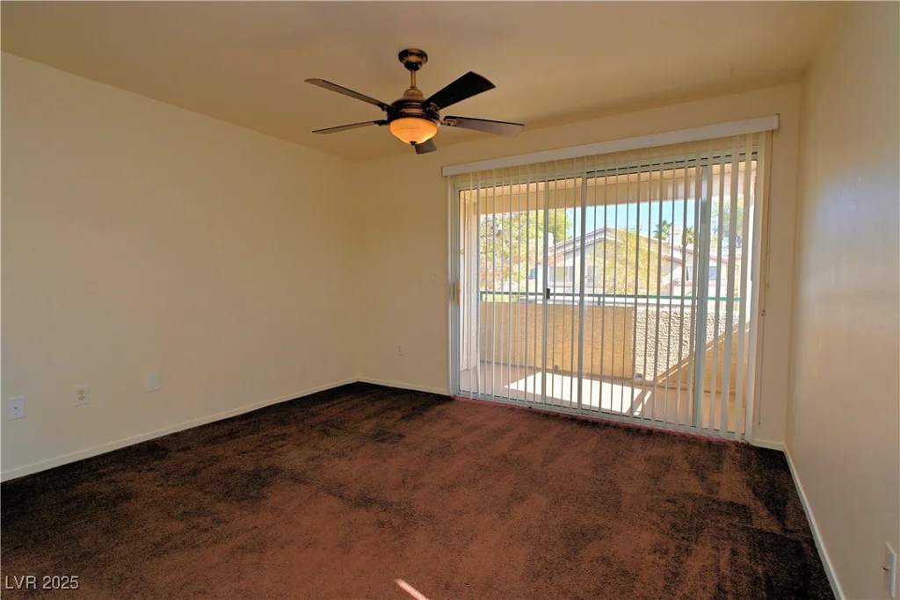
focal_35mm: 18
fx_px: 450
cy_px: 300
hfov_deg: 90.0
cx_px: 450
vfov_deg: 67.4
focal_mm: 12
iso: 140
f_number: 5.6
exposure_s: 1/125
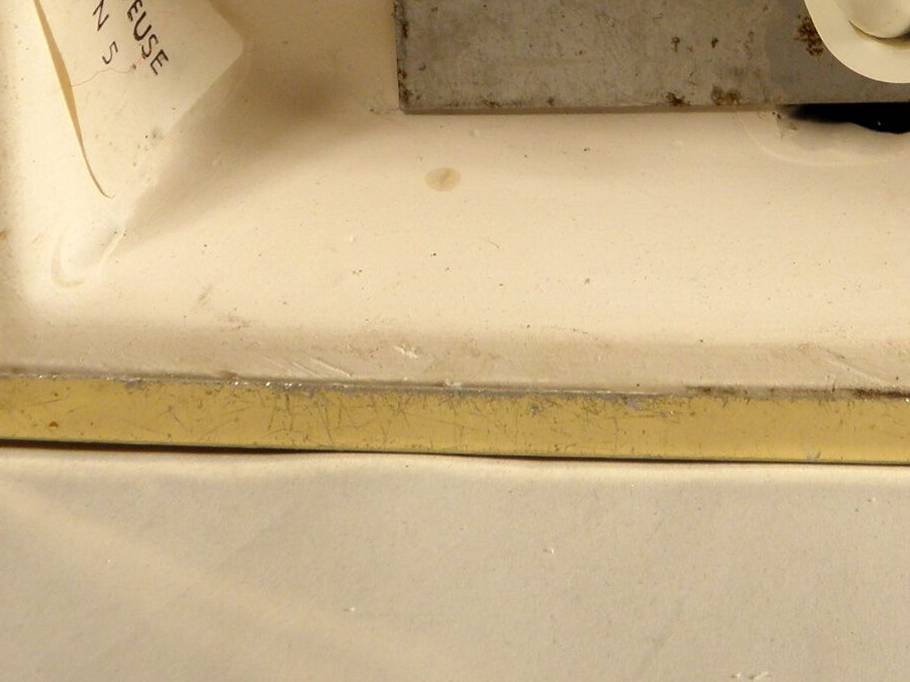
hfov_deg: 13.8
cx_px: 846
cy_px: -141
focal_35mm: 141
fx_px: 3707
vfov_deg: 10.3
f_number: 4
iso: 100
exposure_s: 1/50
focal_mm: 9.1
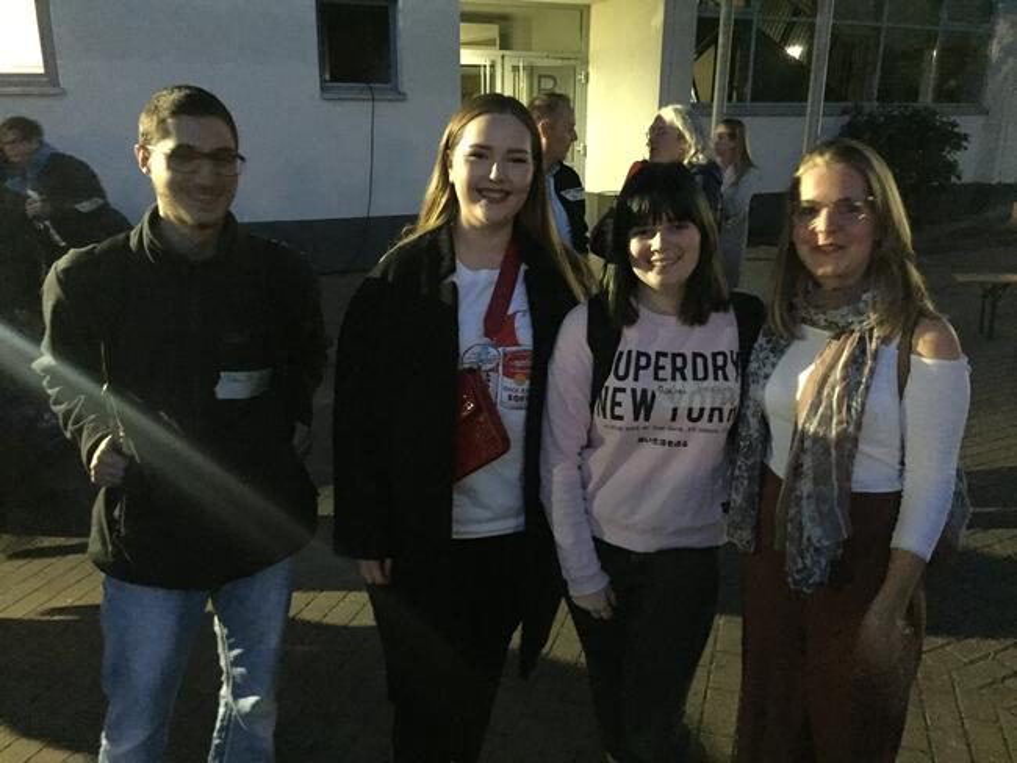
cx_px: 508
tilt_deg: -16.4
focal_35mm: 29
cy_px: 382
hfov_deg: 61.6
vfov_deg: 48.3
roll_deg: -1.2
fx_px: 852
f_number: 2.2
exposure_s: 1/17
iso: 2000
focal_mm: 4.15
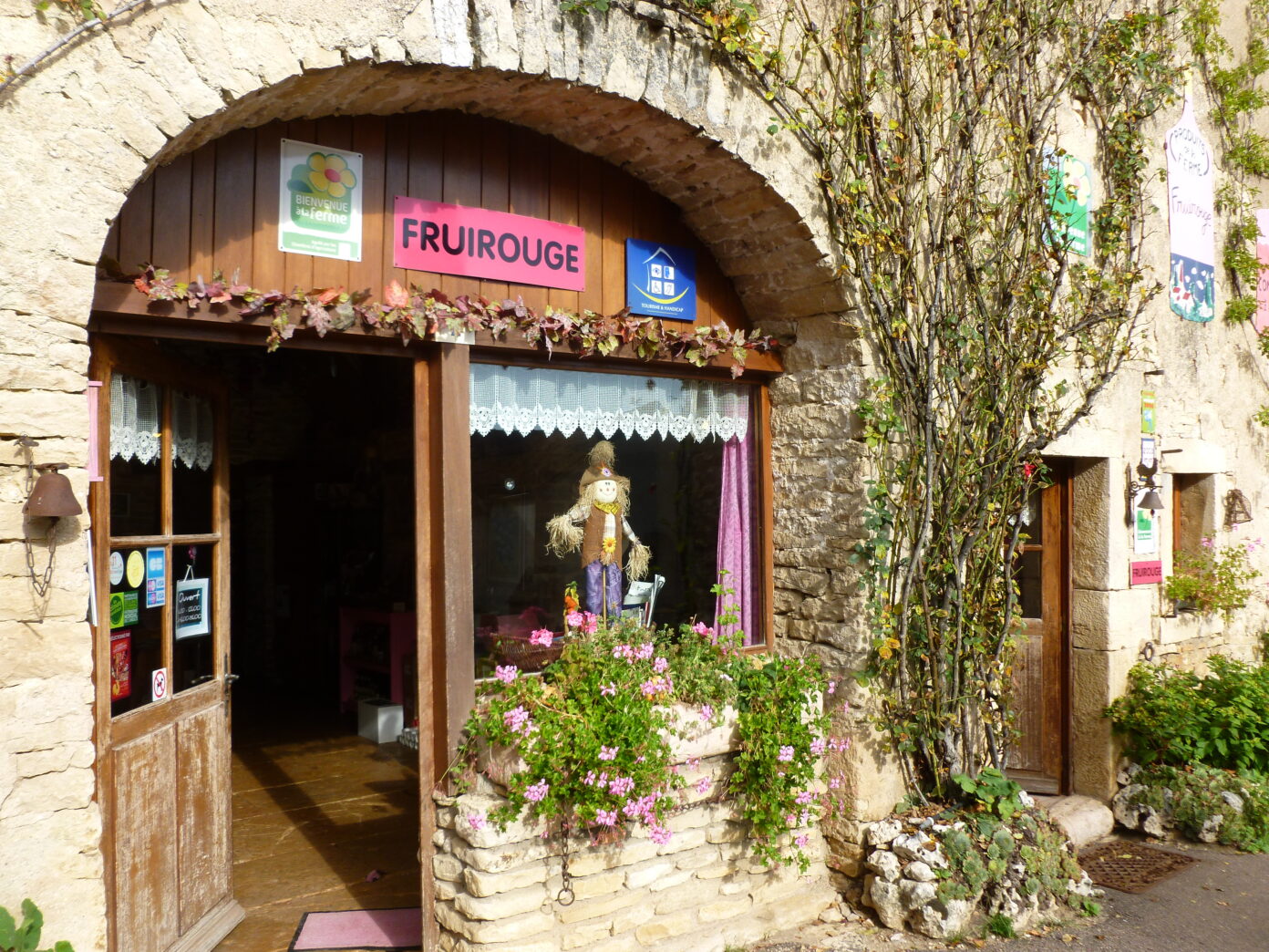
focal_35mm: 28
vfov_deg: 49.7
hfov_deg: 63.4
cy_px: 476
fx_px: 1026
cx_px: 634
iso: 100
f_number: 3.3
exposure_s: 1/400
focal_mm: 5
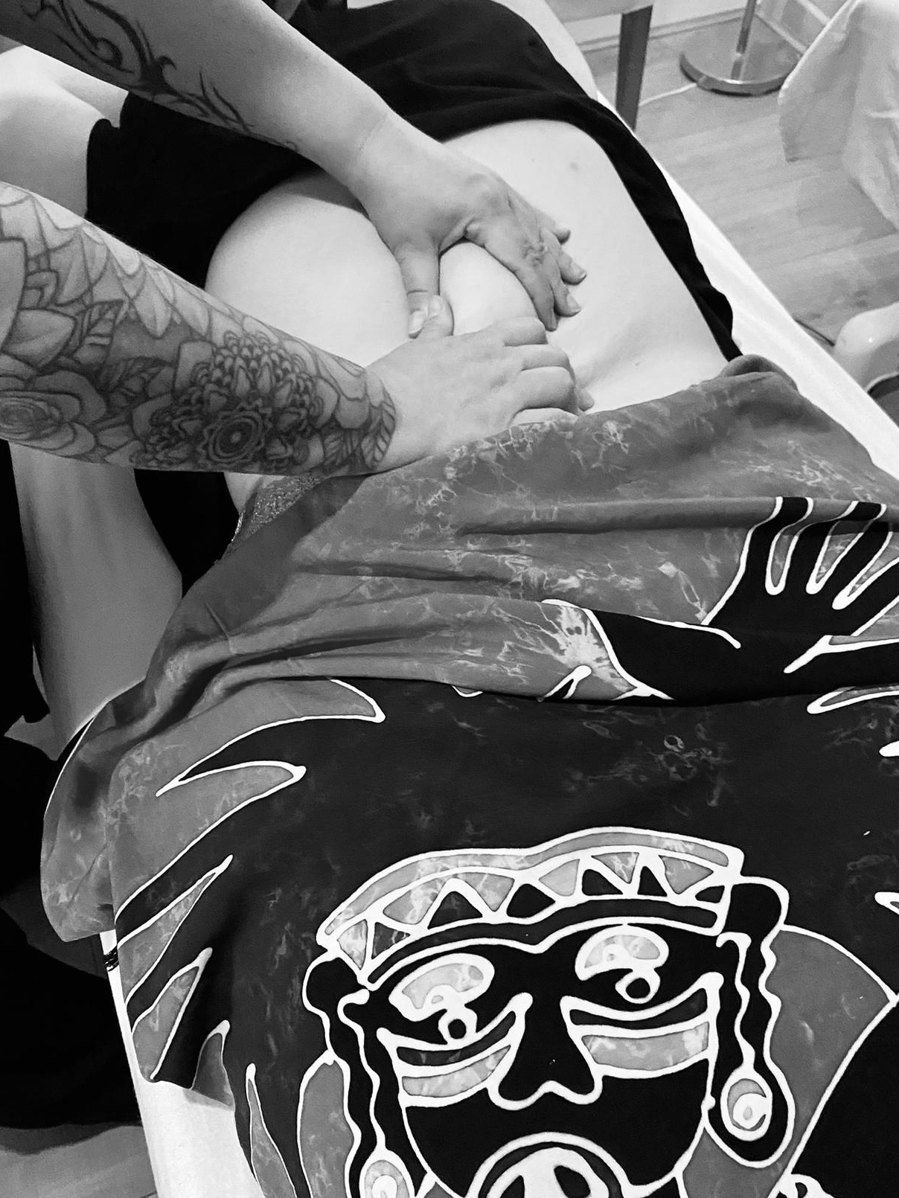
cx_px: 414
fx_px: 1073
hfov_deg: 45.4
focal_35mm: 31
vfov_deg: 58.3
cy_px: 648
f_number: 1.8
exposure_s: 1/25
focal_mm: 4.25
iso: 640
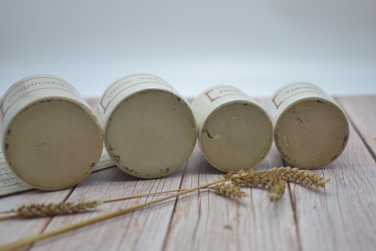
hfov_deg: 37.9
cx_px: 188
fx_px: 548
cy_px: 126
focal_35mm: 52
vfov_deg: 25.8
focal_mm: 35
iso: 100
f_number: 1.8
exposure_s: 1/500
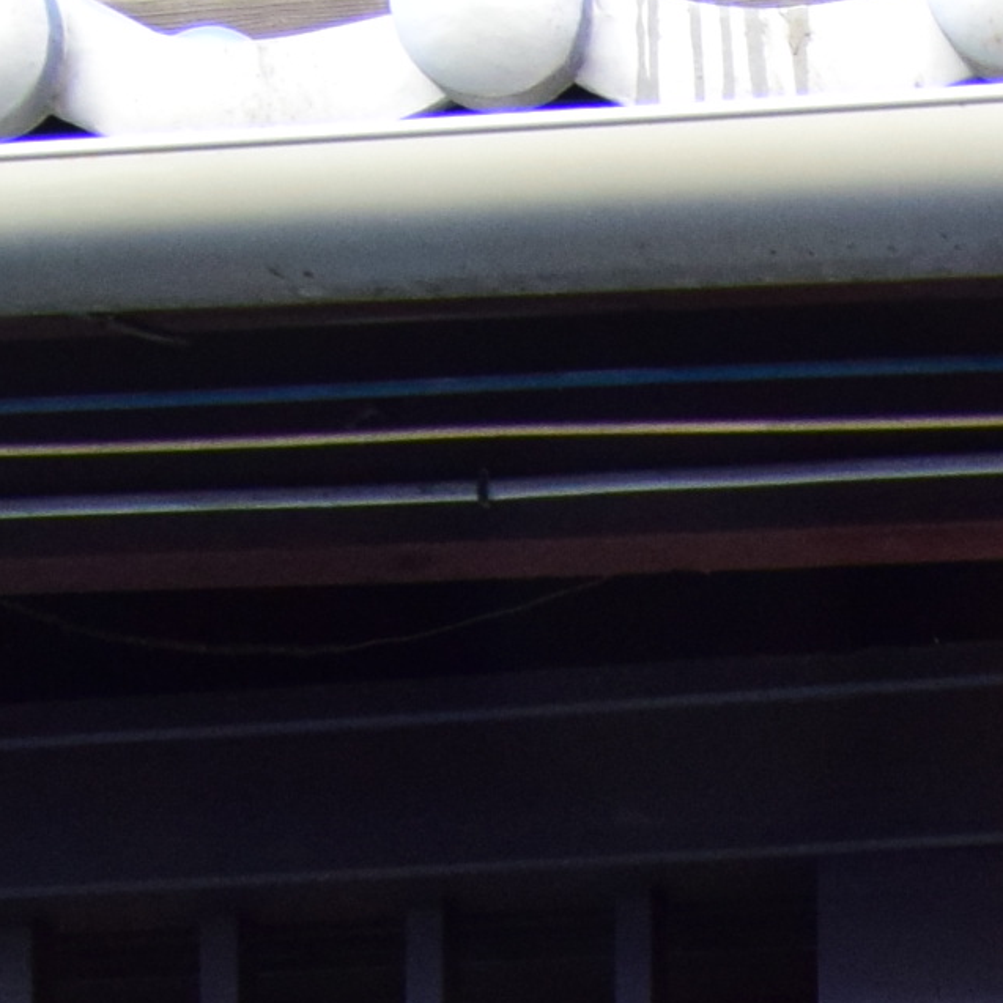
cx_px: 1395
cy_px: 2291
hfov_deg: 17.7
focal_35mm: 90
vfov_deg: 14.2
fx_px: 2950
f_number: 5.6
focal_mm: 10
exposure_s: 1/60
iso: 800
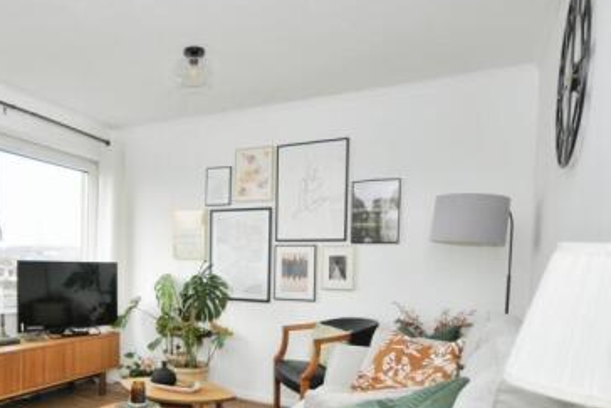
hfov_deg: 64.1
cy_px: 264
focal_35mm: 27
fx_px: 458
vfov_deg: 47.4
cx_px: 168
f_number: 5
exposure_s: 1/100
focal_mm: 10
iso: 200
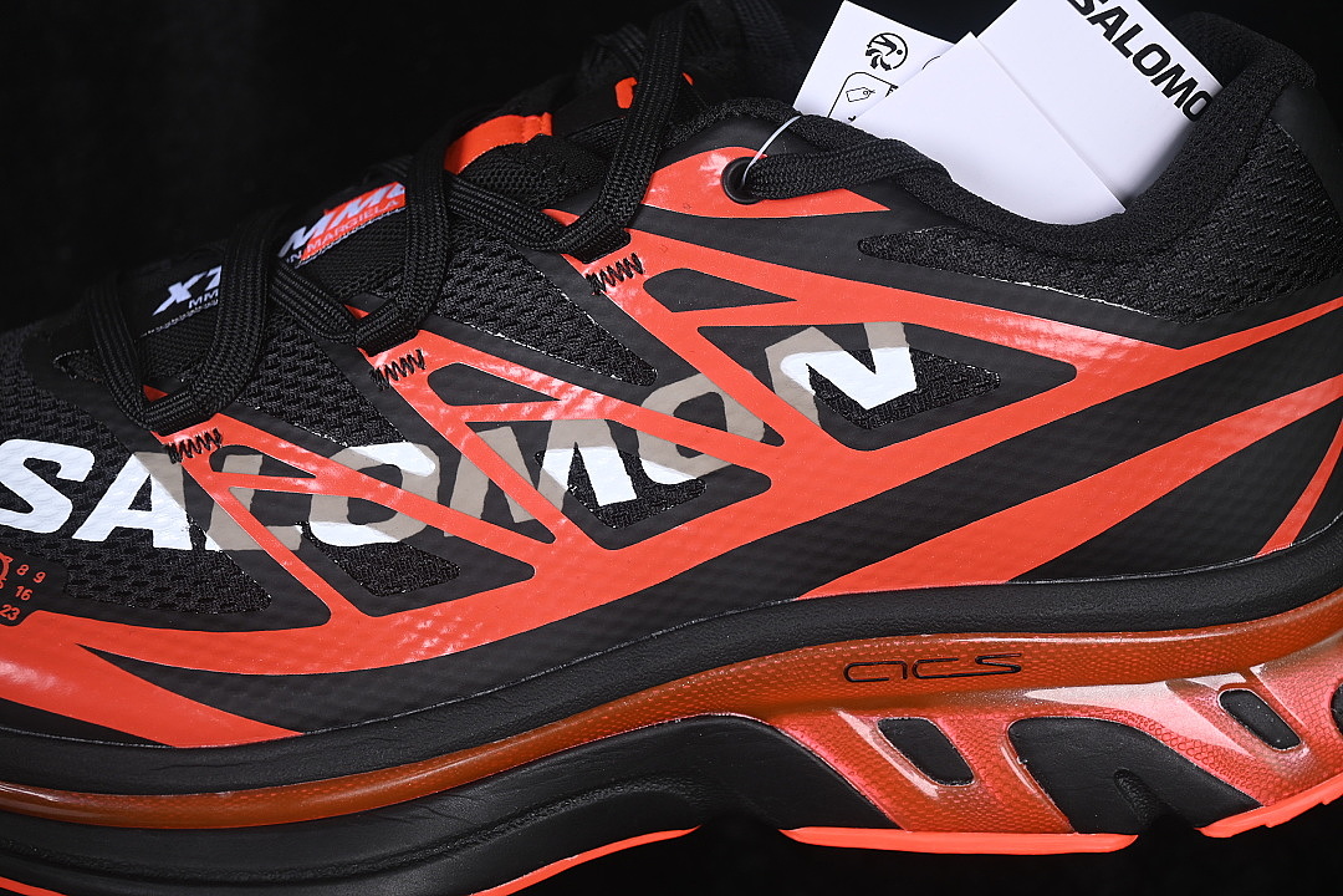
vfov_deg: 18.2
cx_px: 672
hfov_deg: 27.0
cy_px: 448
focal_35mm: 75
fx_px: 2798
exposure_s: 1/60
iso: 160
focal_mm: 50
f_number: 6.3
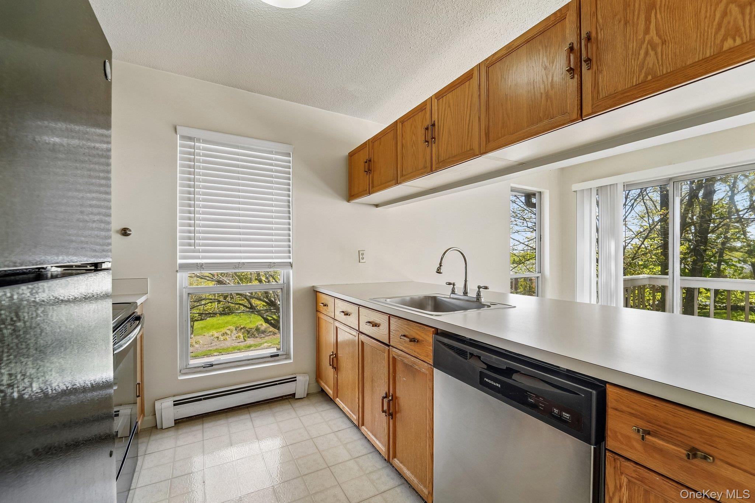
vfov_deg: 81.2
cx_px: 378
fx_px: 294
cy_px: 252
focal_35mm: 14
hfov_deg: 104.3
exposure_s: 1/60
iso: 400
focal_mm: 14
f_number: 8
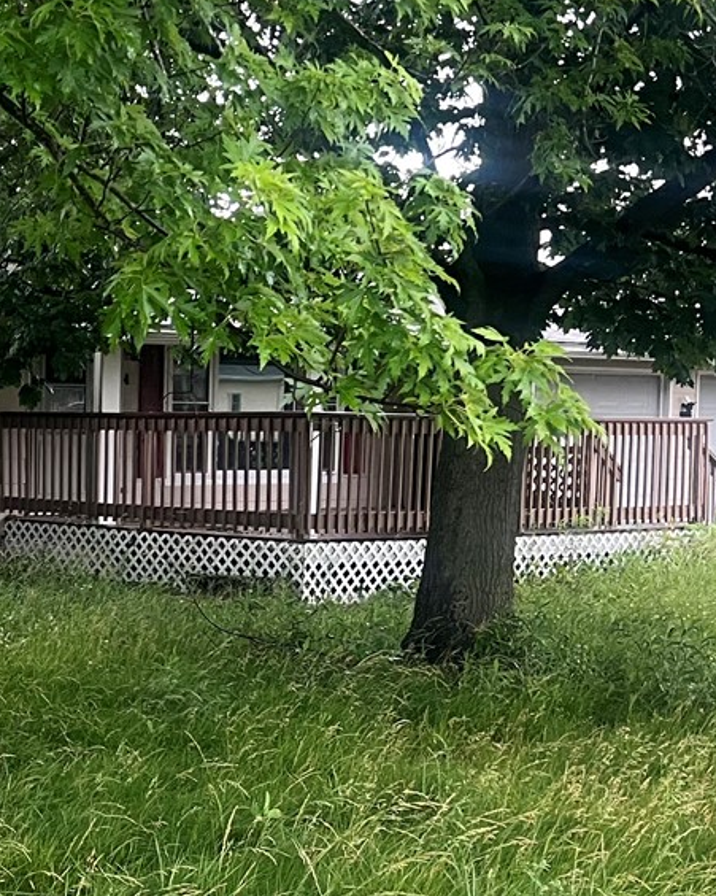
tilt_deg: -4.1
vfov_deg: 26.4
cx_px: -133
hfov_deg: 20.0
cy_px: 529
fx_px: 1908
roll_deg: -0.9
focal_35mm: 72
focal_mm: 5.7
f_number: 1.5
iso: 125
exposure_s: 1/81
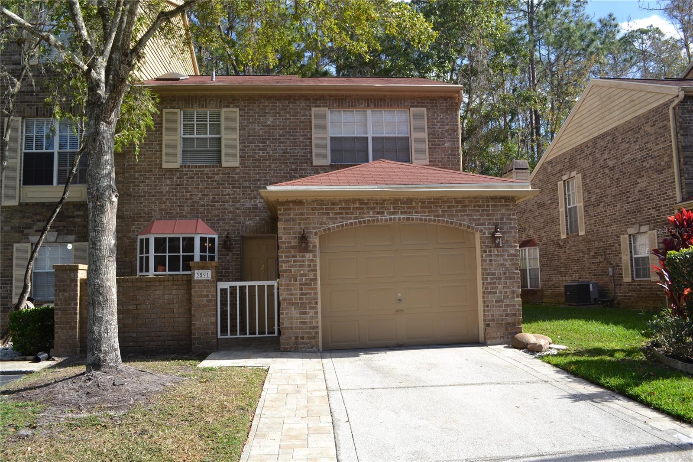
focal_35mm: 27
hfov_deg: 67.4
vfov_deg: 47.9
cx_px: 346
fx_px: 520
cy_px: 231
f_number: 7.1
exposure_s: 1/200
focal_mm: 18
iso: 100
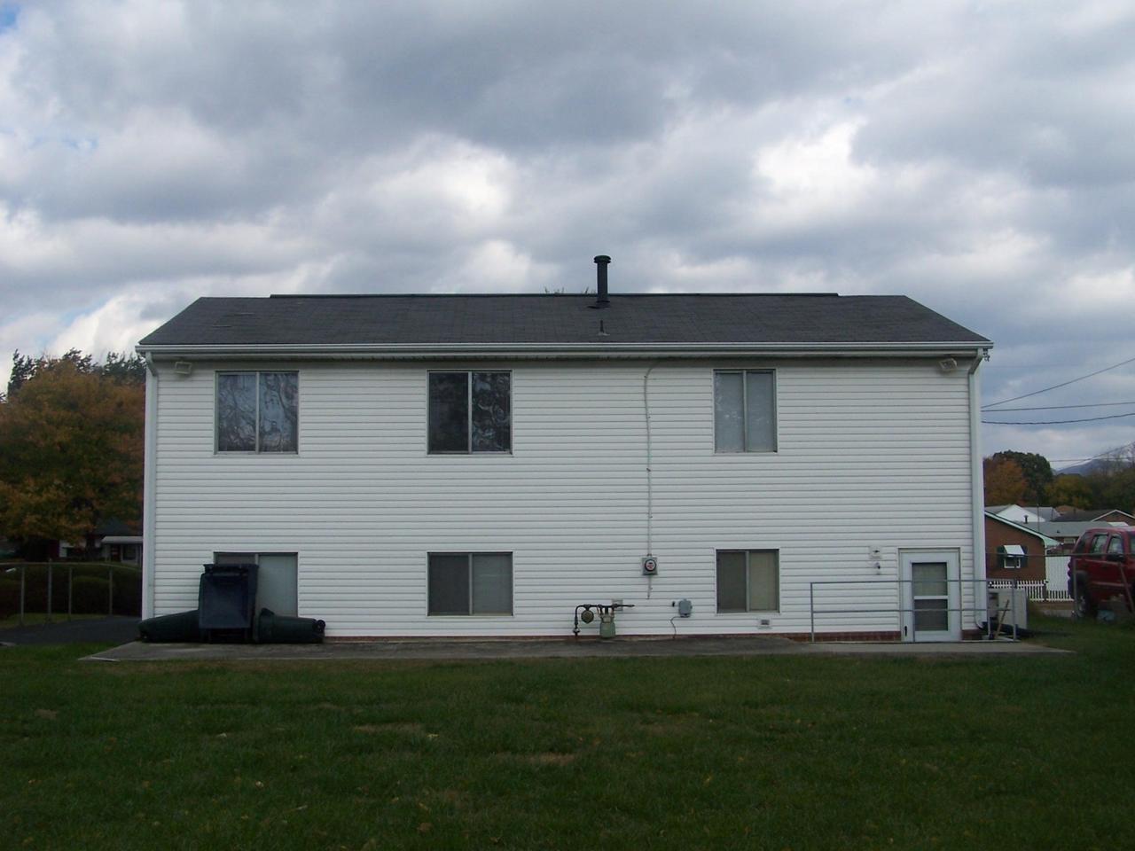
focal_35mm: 43
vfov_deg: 33.6
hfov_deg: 43.9
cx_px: 568
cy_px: 426
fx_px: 1410
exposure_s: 1/750
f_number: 4
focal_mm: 7.1
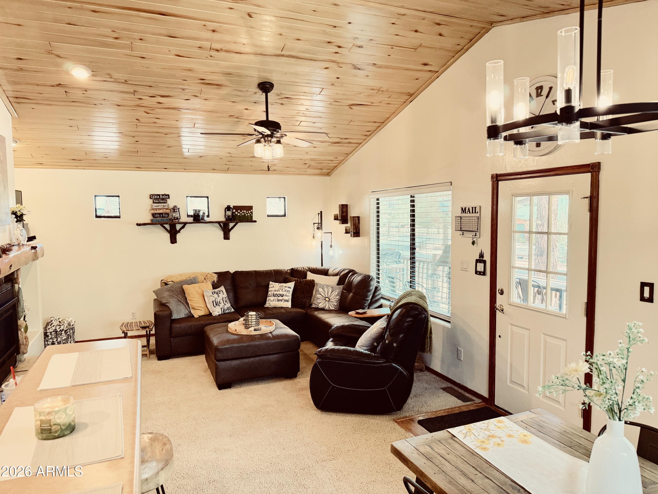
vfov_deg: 56.8
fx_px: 456
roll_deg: +0.6
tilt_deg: -3.8
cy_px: 247
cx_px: 329
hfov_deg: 71.6
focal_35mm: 24
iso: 250
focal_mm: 6.76
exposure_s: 1/120
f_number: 1.78
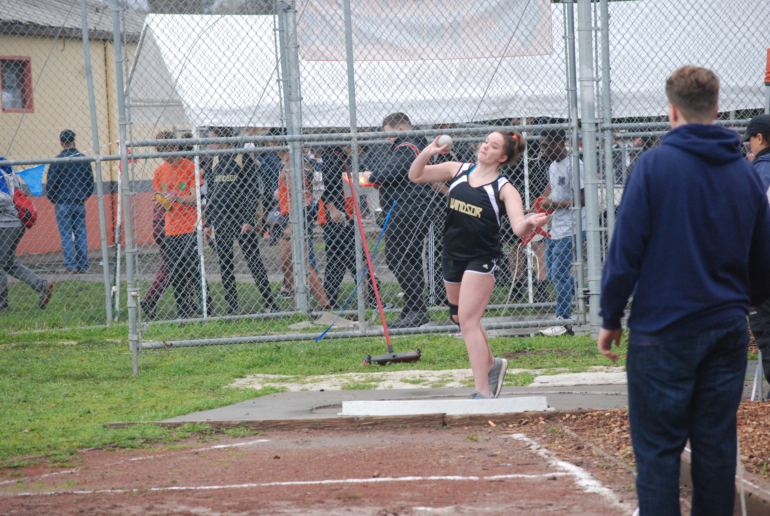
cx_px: 385
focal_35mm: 180
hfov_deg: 11.4
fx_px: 3855
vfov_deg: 7.7
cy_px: 258
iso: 1000
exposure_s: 1/800
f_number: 7.1
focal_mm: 120
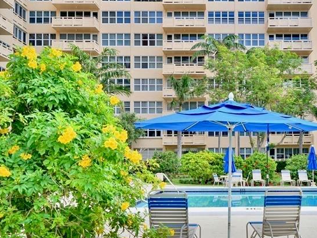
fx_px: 449
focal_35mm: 49
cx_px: 228
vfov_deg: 29.6
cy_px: 144
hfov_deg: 38.2
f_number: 18
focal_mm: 35
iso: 250
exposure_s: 1/60
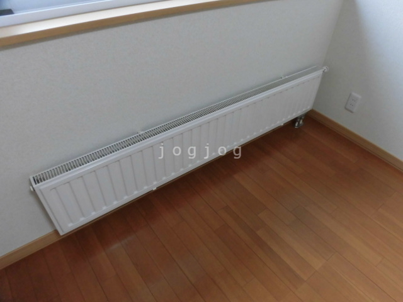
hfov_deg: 71.6
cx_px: 202
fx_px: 279
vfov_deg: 56.8
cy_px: 151
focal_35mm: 24
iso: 250
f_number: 3.1
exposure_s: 1/40
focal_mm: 4.3
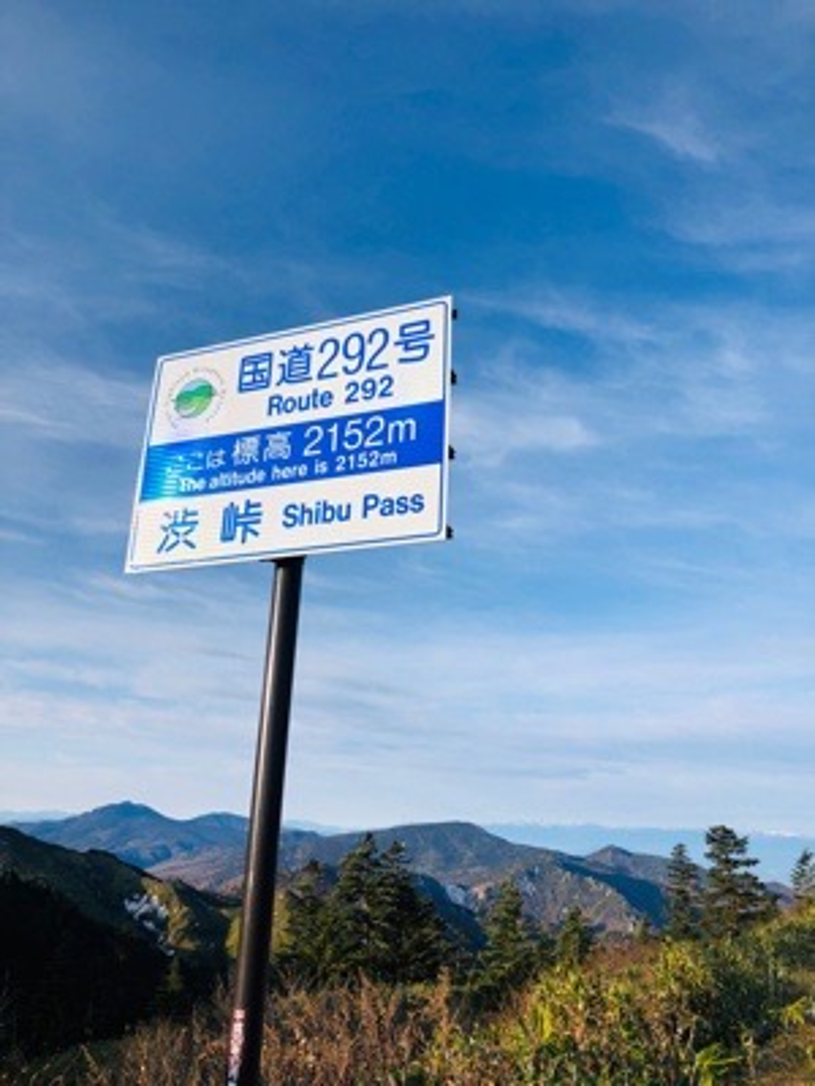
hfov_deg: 49.7
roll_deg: -3.1
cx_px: 408
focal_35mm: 28
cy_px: 543
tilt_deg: +18.2
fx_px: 879
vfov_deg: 63.4
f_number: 1.8
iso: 20
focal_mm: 3.99
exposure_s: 1/1845
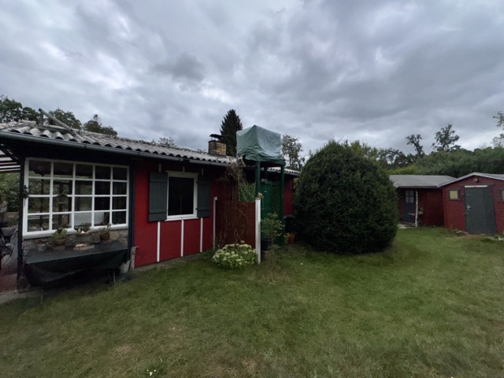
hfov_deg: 102.1
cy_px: 189
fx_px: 204
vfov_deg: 85.7
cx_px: 252
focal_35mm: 14
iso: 32
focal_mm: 2.22
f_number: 2.2
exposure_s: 1/6135
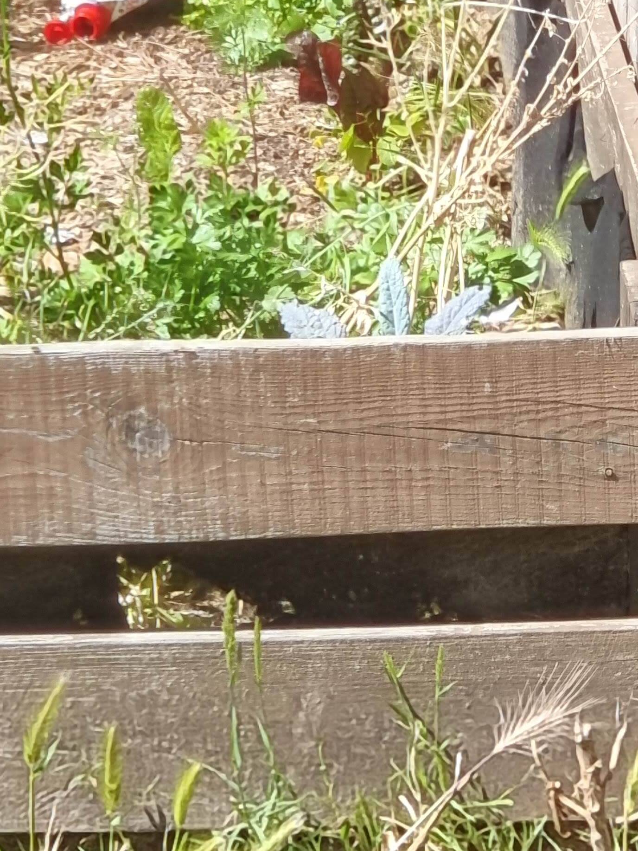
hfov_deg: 9.4
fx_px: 3857
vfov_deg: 12.4
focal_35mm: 157
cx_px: 414
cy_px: 12
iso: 50
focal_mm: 9
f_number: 2.4
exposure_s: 1/779
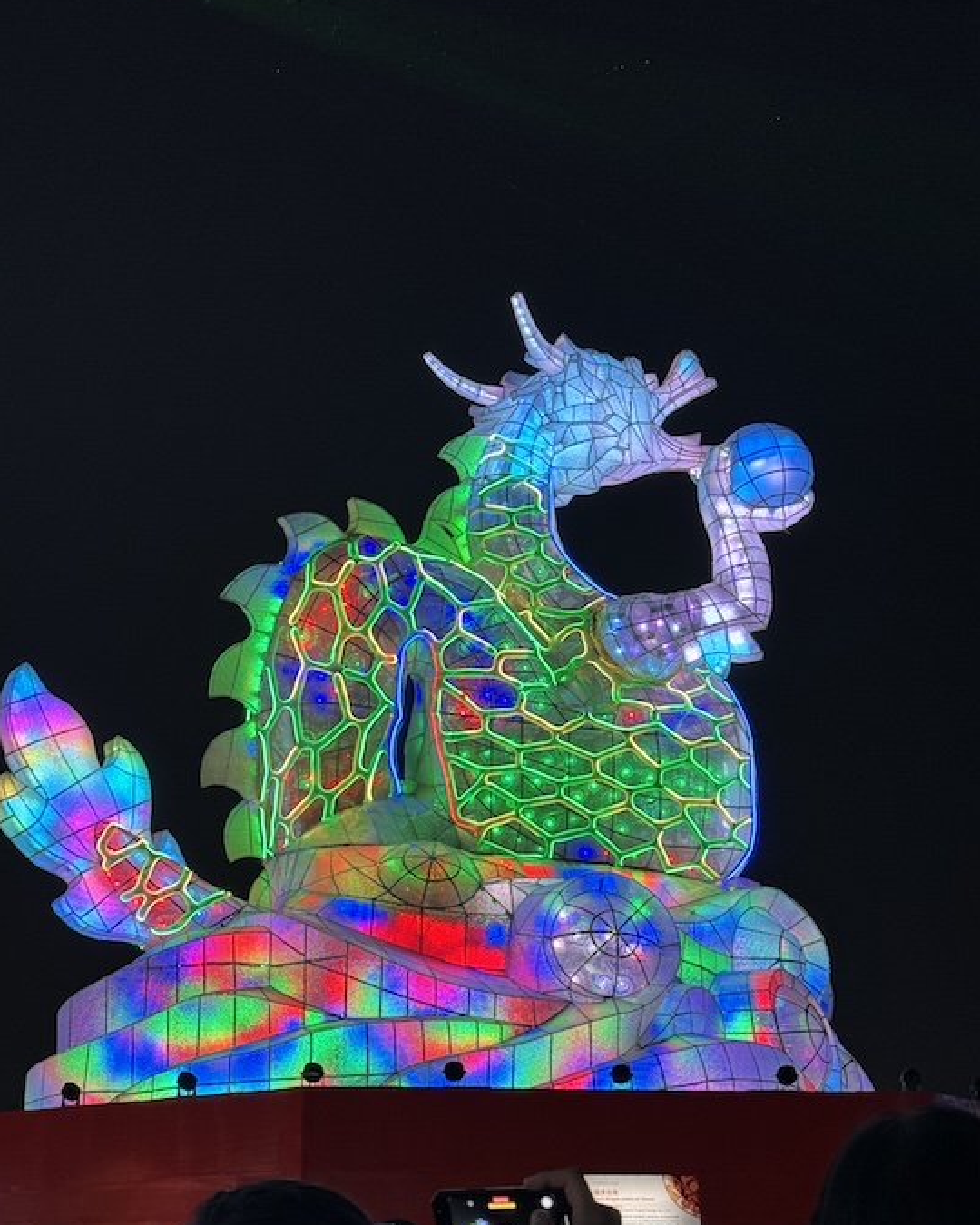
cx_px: 473
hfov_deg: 27.1
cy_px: 704
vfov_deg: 33.5
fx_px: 2030
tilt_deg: +16.3
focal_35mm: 56
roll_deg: +0.1
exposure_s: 1/60
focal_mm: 6.86
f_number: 1.78
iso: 160
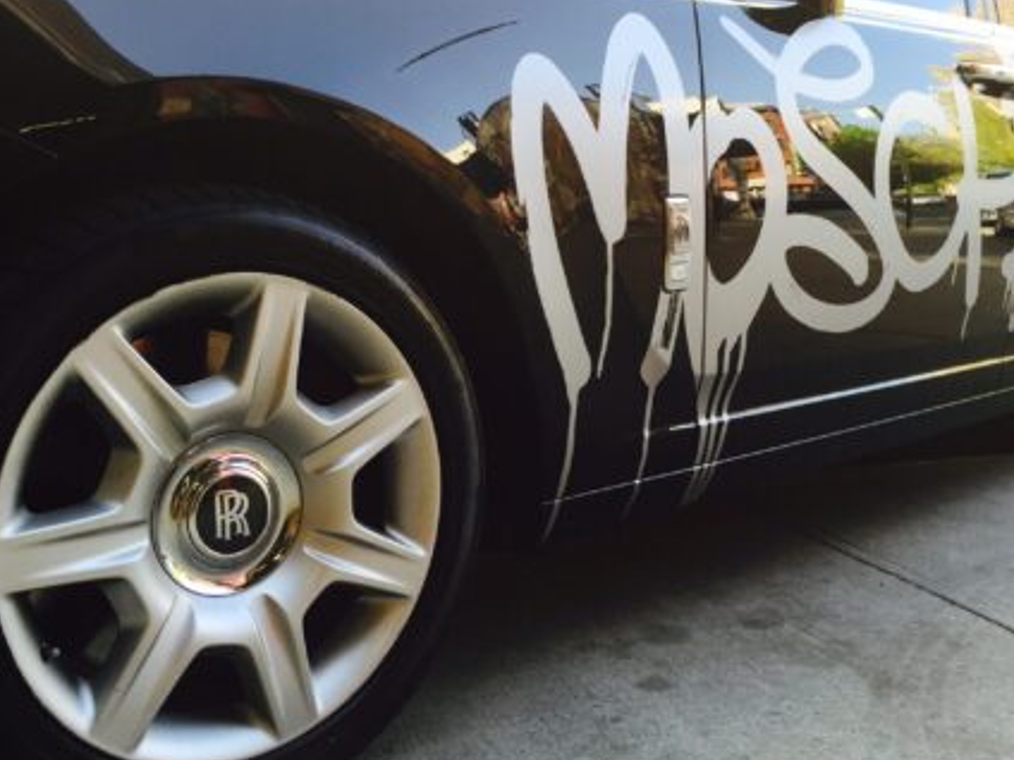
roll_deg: -0.7
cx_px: 584
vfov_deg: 35.1
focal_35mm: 41
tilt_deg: -8.6
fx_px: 1201
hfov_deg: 45.6
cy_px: 373
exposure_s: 1/120
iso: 32
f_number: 2.2
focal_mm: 4.15
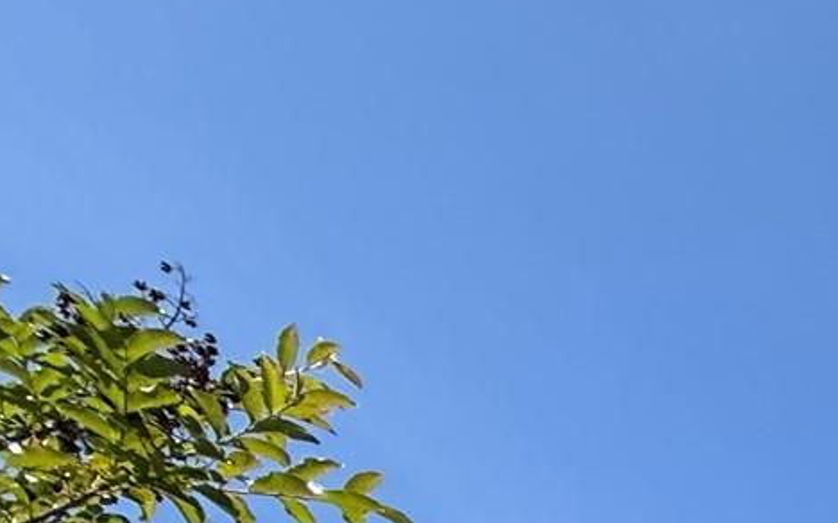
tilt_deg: +14.0
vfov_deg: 13.4
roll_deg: -0.6
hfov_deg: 19.0
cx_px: 1674
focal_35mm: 65
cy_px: 1325
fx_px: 1484
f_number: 2.2
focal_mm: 2.22
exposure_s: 1/1431
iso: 50
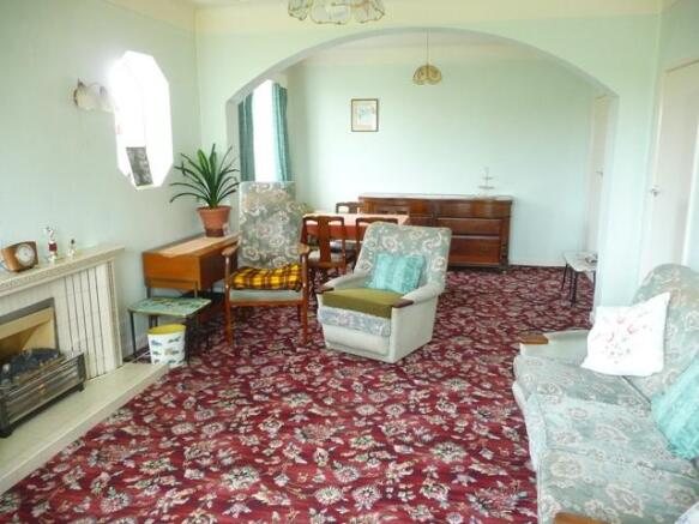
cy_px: 262
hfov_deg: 63.5
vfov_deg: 49.7
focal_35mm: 28
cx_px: 350
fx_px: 565
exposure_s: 1/25
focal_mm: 4.7
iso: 400
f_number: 3.3
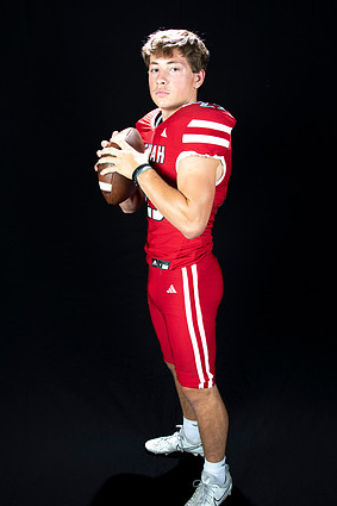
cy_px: 261
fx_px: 506
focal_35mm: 36
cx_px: 167
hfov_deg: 36.8
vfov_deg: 53.1
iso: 320
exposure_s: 1/160
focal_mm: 34
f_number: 9
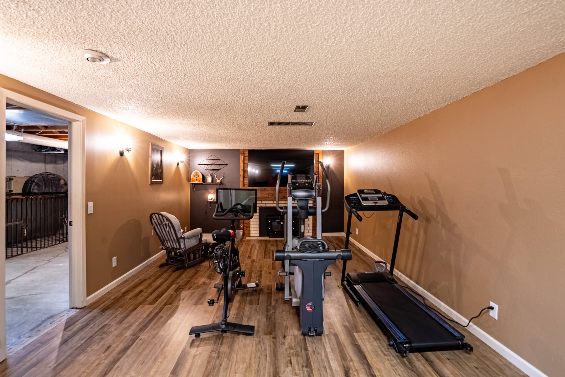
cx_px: 282
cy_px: 188
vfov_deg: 73.8
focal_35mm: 16
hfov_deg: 96.7
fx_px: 251
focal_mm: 16
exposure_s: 1/13
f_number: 8
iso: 200
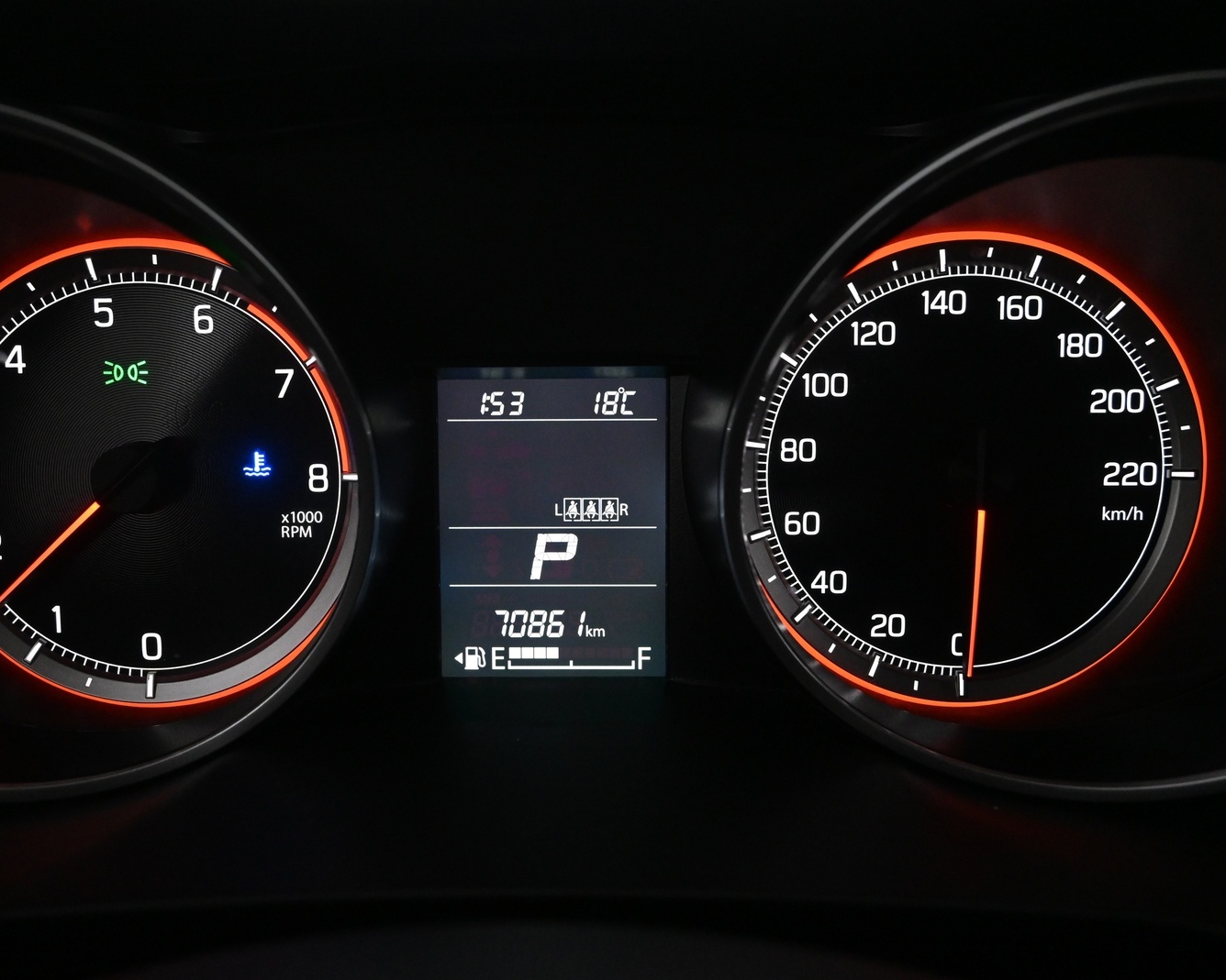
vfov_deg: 44.2
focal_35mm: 33
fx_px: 1208
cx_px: 554
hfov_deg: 53.7
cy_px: 491
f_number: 5
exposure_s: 1/100
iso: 3200
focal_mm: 19.5
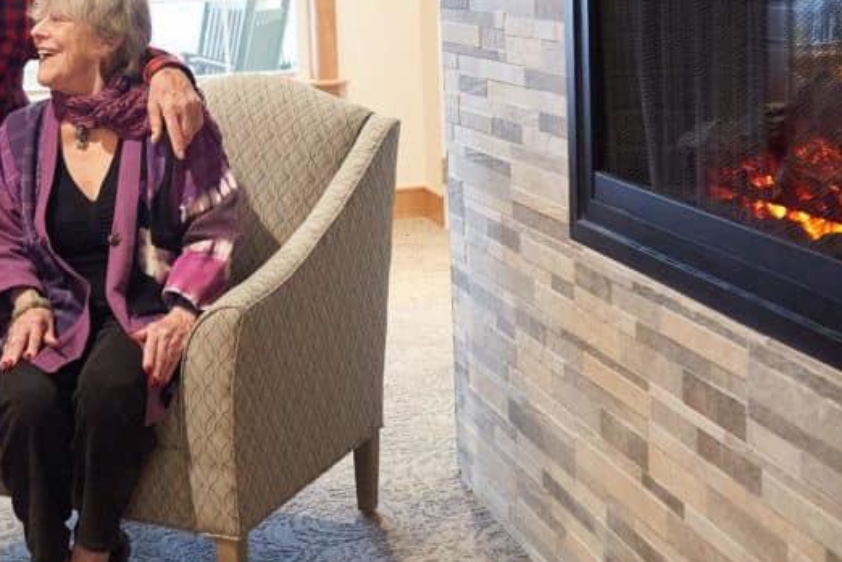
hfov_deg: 35.0
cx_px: 397
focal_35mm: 57
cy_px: 142
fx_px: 1333
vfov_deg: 23.5
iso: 25600
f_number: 3.5
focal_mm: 31
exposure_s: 1/400
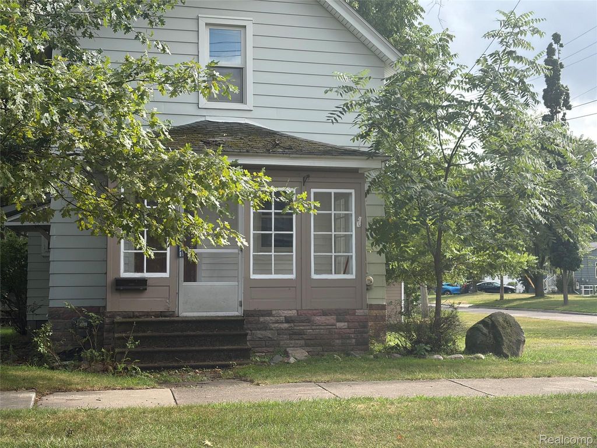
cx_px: 298
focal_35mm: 52
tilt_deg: +4.1
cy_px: 224
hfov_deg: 36.8
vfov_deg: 28.0
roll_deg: +1.2
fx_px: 897
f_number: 1.6
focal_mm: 5.96
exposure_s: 1/1032
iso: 32
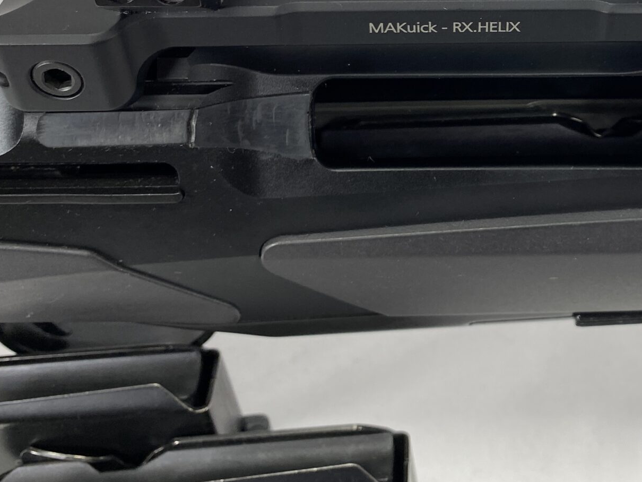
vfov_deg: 25.3
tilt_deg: -46.5
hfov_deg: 34.0
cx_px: 505
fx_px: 1020
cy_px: 0
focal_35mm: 55
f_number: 1.8
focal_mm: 4.25
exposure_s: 1/120
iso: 50
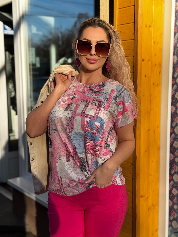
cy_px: 118
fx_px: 329
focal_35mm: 48
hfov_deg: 30.3
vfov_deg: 39.7
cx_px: 89
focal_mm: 6.76
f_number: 1.78
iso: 64
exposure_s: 1/1458
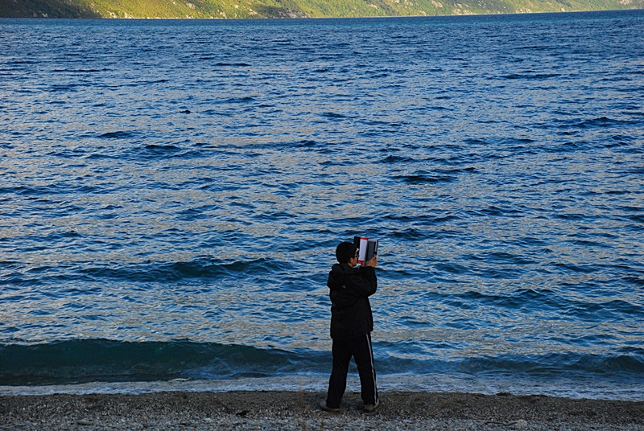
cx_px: 322
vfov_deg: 13.1
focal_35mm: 105
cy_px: 216
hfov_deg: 19.4
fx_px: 1881
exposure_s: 1/800
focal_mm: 70
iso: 400
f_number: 6.3
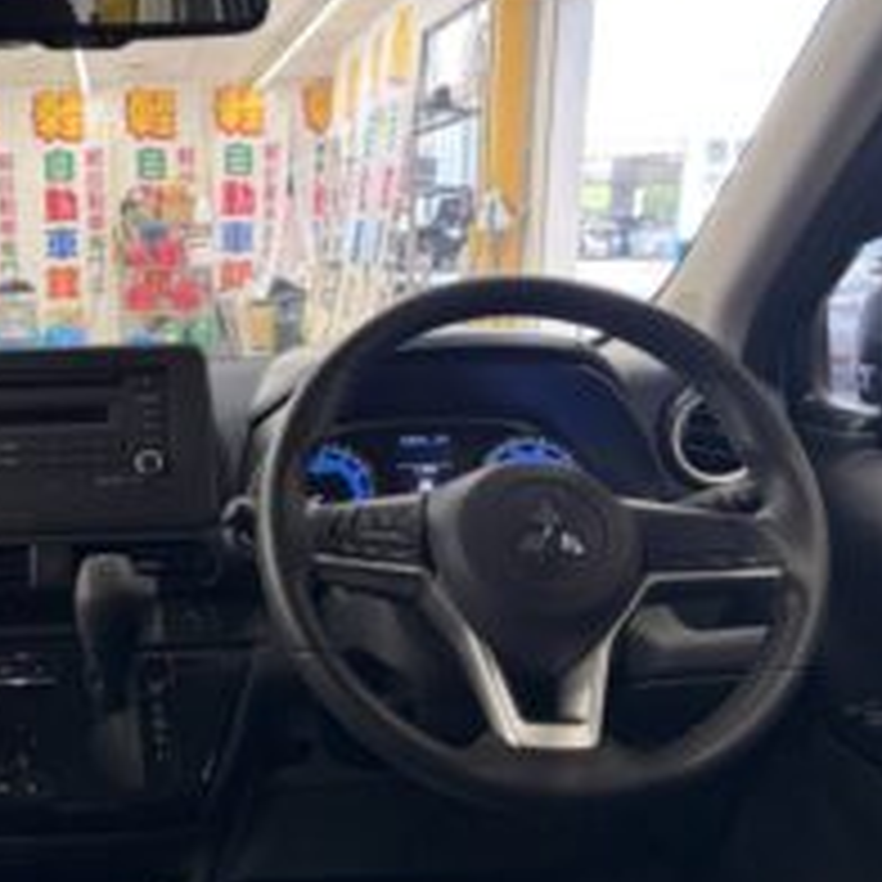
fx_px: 1182
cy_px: 524
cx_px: 104
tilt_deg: -13.3
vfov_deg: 40.8
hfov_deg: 38.4
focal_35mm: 41
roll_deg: +1.4
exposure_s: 1/50
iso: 125
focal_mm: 5.96
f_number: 1.6
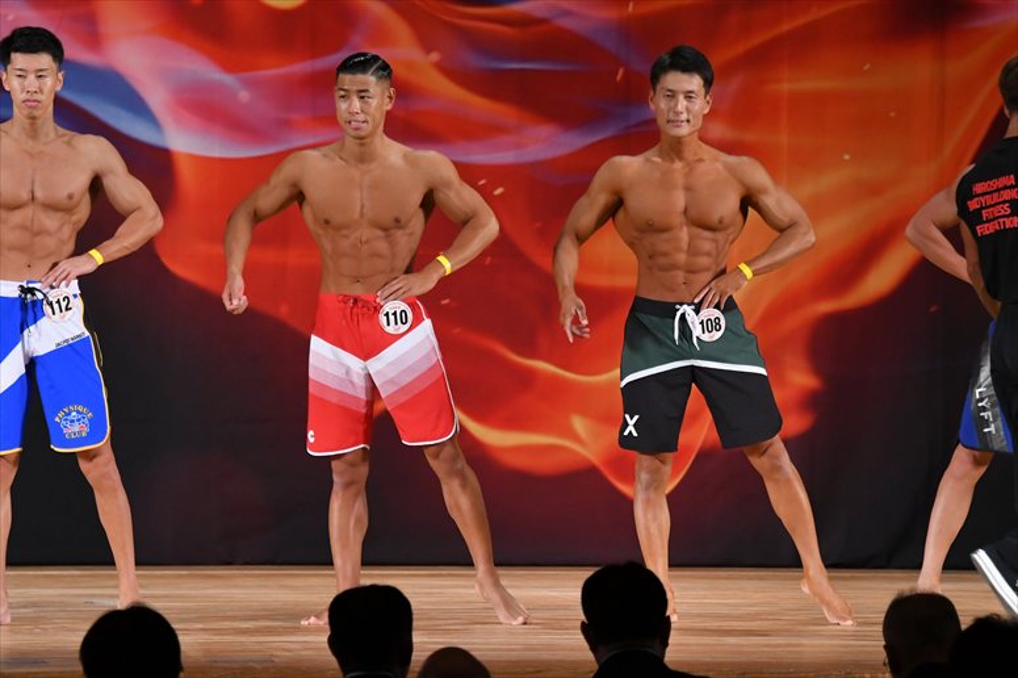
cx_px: 509
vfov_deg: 5.7
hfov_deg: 8.6
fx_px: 6783
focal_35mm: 240
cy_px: 339
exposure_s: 1/400
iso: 3200
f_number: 5.6
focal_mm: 160
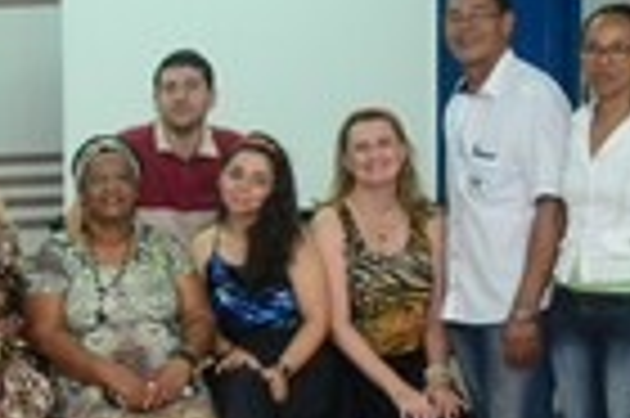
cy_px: 373
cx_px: -216
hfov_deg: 17.9
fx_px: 1853
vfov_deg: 12.8
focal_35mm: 106
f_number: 3.8
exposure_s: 1/100
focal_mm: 22
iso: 1600
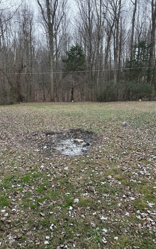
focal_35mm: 26
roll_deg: -1.4
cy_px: 125
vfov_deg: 70.4
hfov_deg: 47.4
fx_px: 177
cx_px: 65
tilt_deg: -16.4
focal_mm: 6.76
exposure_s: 1/580
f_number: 1.78
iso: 100
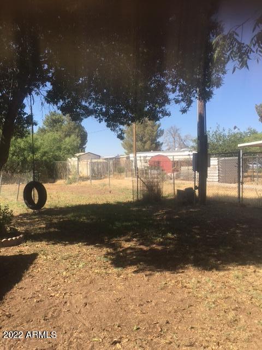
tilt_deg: -2.4
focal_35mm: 29
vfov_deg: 61.7
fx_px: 293
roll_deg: +1.1
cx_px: 131
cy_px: 175
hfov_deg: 48.2
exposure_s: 1/1099
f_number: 2.2
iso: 25
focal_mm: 4.15
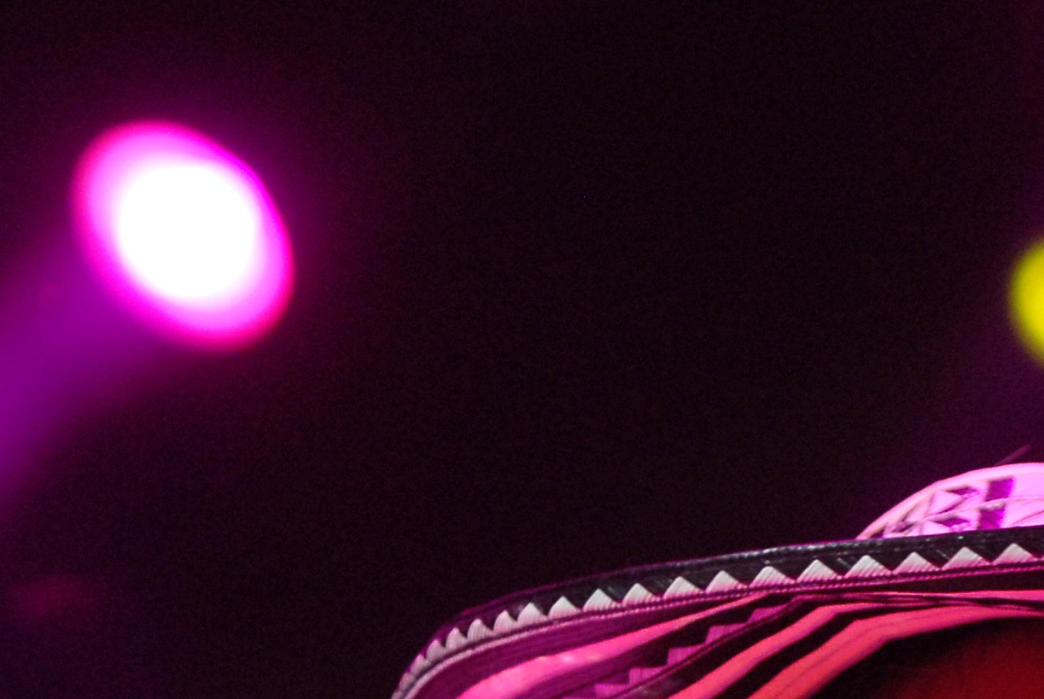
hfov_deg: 3.5
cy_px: 1008
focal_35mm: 594
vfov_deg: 2.3
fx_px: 17236
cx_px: 799
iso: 500
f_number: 4
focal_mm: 125
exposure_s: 1/200
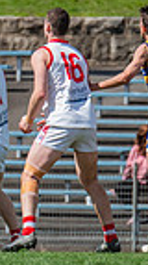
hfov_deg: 0.7
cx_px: -307
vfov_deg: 1.2
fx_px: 12603
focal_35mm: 1799
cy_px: 88
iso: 800
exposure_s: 1/1600
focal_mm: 420
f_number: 8
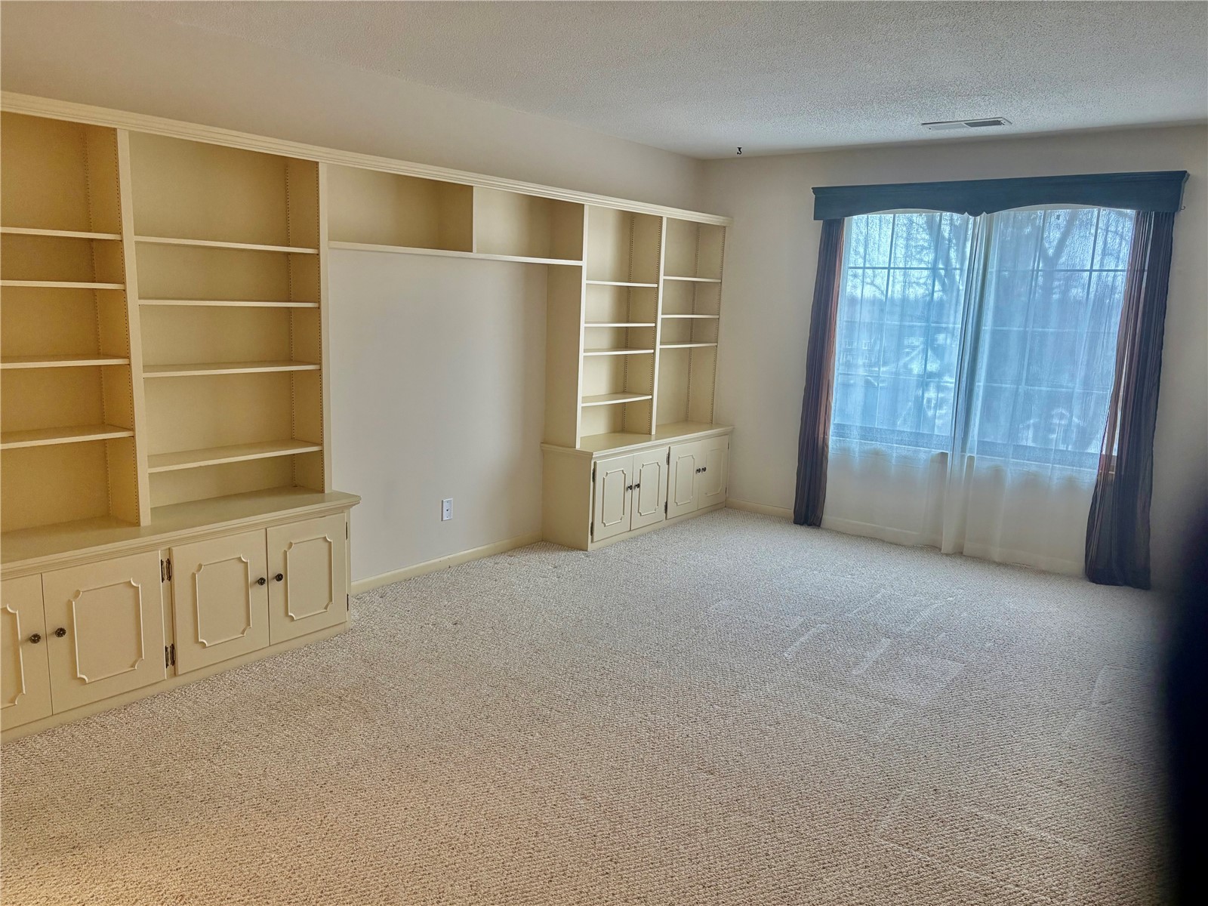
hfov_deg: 67.3
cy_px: 453
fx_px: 907
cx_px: 604
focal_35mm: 26
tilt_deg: -9.6
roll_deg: -1.8
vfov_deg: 53.1
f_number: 1.6
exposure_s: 1/120
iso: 160
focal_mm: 5.96
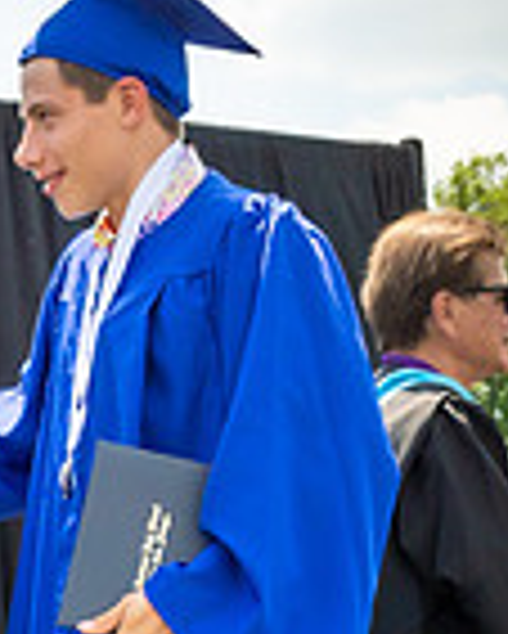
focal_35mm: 164
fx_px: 3079
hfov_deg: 9.3
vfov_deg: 11.5
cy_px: 751
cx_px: -100
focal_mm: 22
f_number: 7.1
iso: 200
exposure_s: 1/800
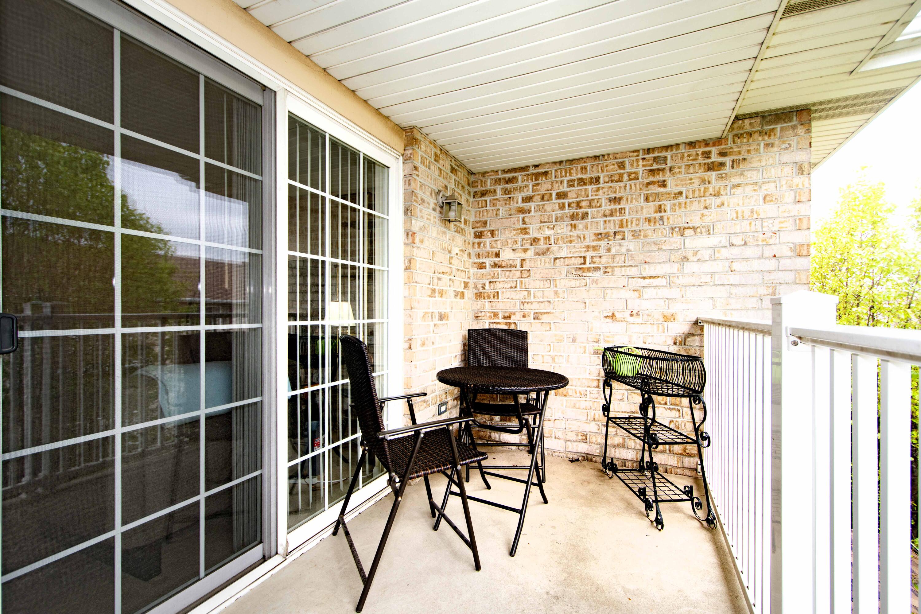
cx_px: 460
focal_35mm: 15
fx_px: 384
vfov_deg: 77.3
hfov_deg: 100.4
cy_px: 307
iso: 100
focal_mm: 10
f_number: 3.5
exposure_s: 1/60
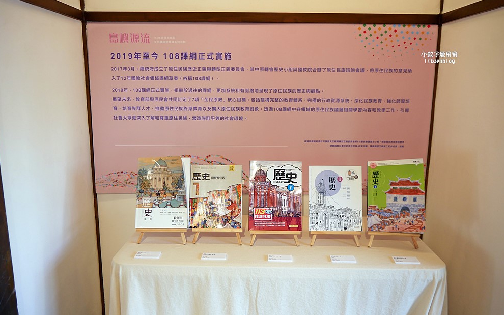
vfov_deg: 41.8
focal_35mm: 30
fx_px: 412
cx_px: 251
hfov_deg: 62.9
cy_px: 174
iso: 200
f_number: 3.5
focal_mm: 14
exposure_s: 1/100
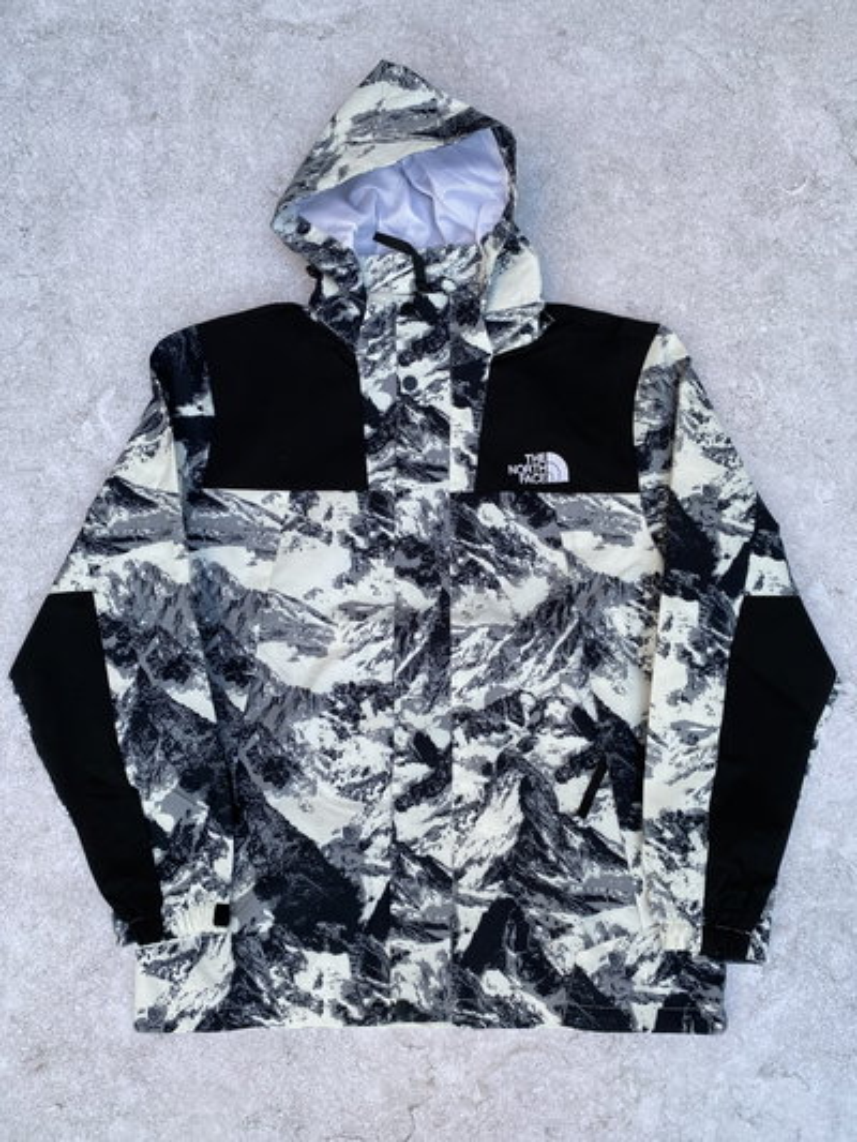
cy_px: 571
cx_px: 428
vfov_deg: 67.3
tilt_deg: -82.7
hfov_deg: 53.1
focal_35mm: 26
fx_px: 858
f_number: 1.8
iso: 80
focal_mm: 4.25
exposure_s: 1/121
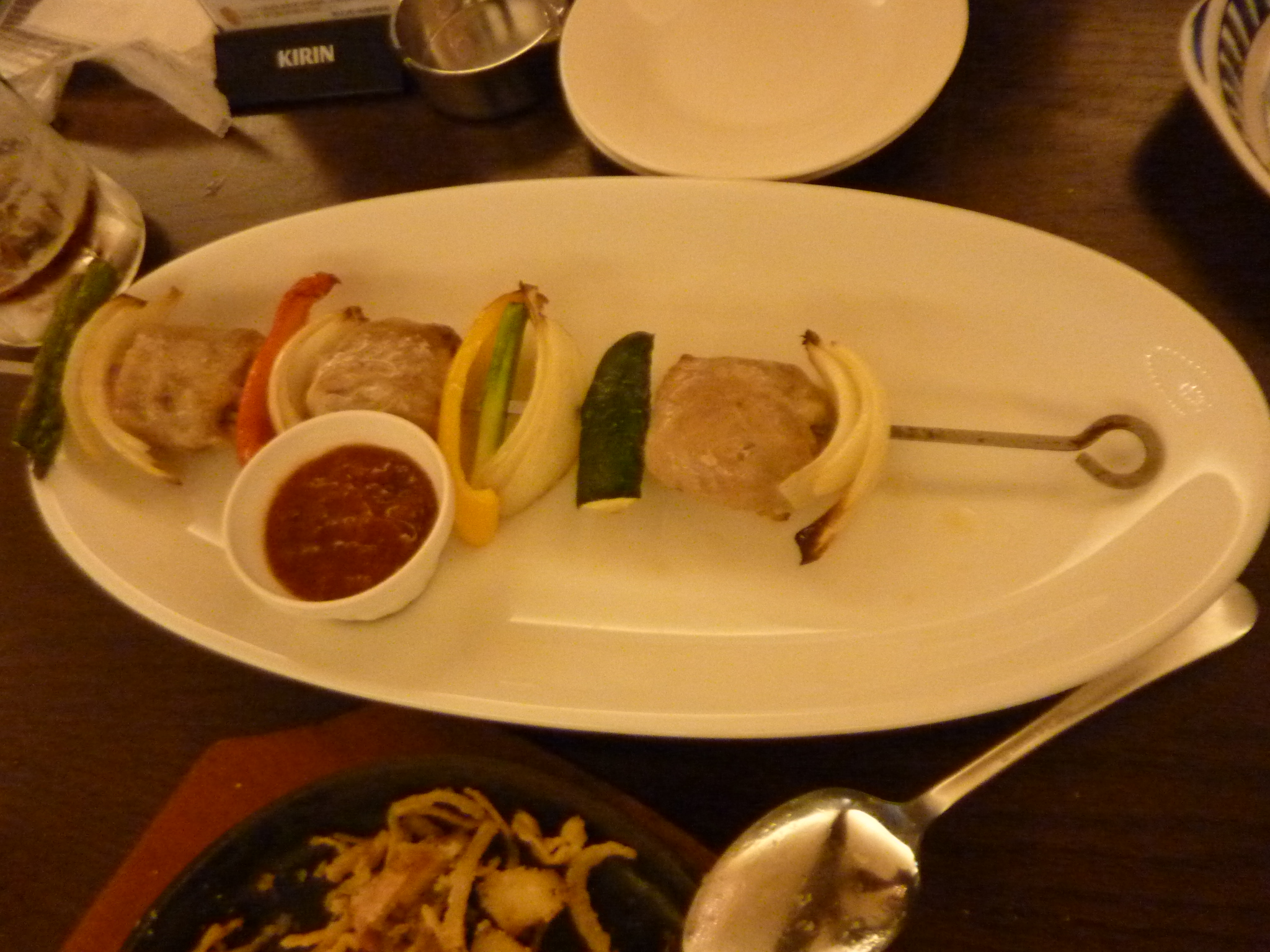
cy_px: 476
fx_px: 917
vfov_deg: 54.9
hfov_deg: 69.4
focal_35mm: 25
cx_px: 635
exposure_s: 1/25
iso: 800
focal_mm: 4.1
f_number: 3.3
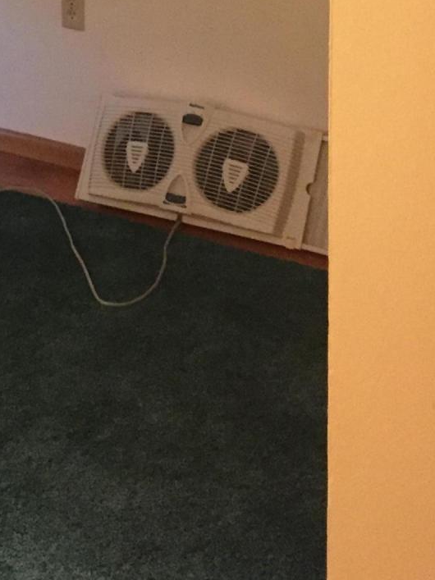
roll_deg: +2.8
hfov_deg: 17.1
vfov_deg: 22.2
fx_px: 1374
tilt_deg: -8.4
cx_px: -97
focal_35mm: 82
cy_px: -103
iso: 320
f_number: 2.2
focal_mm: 4.15
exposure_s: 1/15
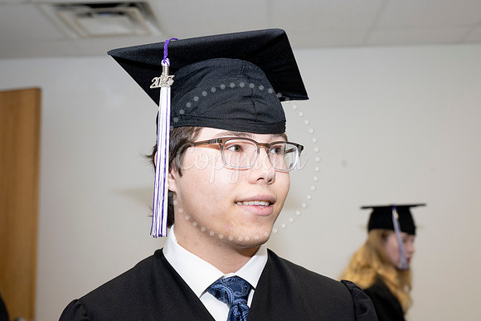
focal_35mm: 46
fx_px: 615
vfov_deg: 29.3
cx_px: 240
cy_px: 160
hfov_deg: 42.7
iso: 800
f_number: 5.6
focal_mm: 46
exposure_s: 1/80
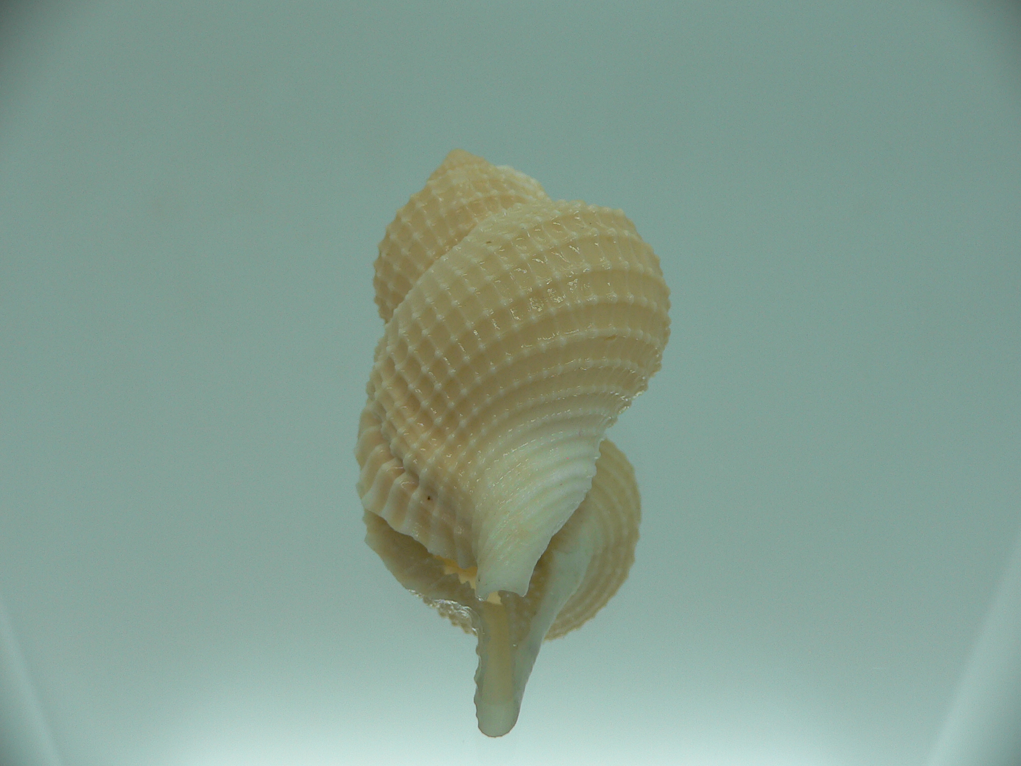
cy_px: 383
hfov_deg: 52.6
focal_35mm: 35
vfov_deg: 40.7
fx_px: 1032
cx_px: 510
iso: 80
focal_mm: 4.6
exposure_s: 1/80
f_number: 2.8
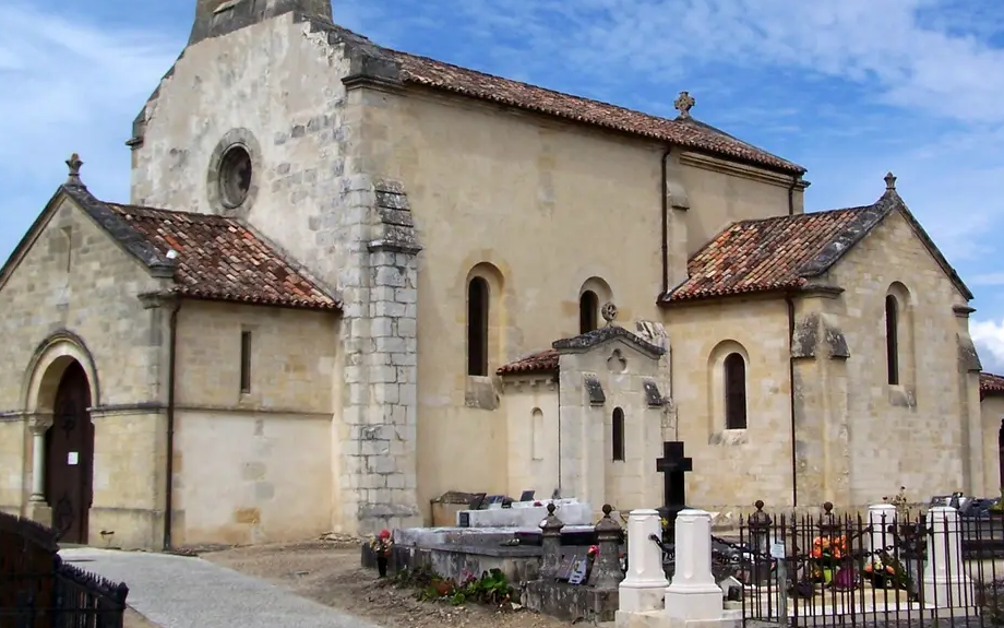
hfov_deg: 34.5
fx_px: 1614
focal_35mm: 59
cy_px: 181
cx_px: 579
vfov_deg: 21.9
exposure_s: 1/640
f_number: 5.6
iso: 80
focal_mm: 6.7
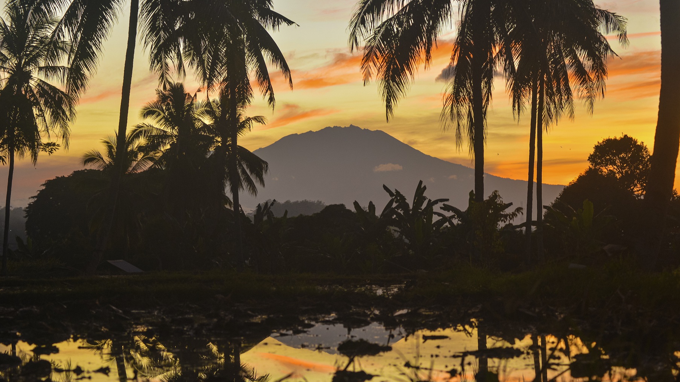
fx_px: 1515
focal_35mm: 84
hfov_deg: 25.3
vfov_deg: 14.4
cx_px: 340
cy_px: 181
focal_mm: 80
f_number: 7.1
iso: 800
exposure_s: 1/125
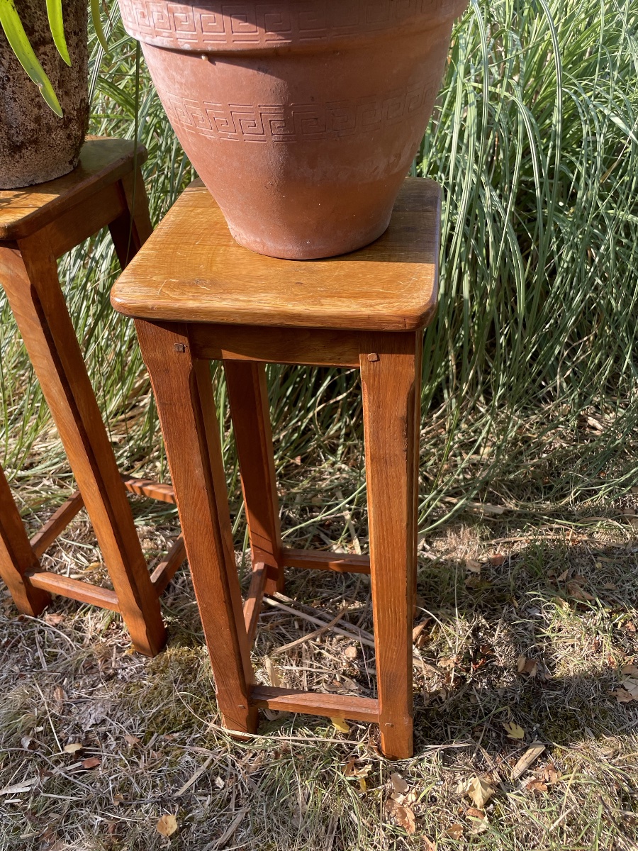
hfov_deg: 53.1
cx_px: 319
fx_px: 639
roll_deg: +1.7
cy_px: 426
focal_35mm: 26
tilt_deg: -36.3
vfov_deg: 67.3
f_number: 1.6
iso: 32
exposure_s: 1/518
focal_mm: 4.2
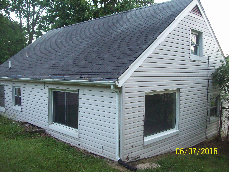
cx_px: 114
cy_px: 86
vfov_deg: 39.7
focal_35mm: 36
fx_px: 238
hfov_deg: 51.4
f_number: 2.7
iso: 200
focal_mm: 6
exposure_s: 1/64
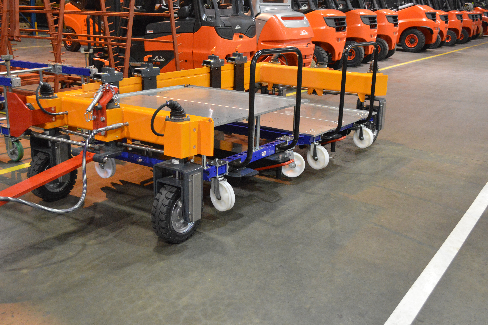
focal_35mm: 40
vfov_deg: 33.4
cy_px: 166
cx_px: 241
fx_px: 542
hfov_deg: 48.5
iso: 3200
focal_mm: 26
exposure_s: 1/60
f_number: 4.2
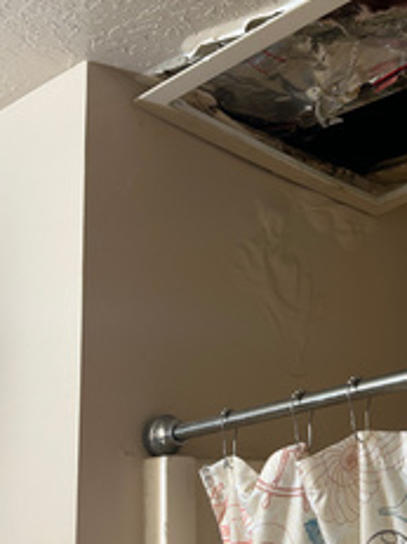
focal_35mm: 54
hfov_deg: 25.8
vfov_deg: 35.5
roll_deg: +5.9
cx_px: 393
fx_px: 847
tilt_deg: +15.9
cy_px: 250
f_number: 1.5
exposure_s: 1/60
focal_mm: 5.7
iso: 80
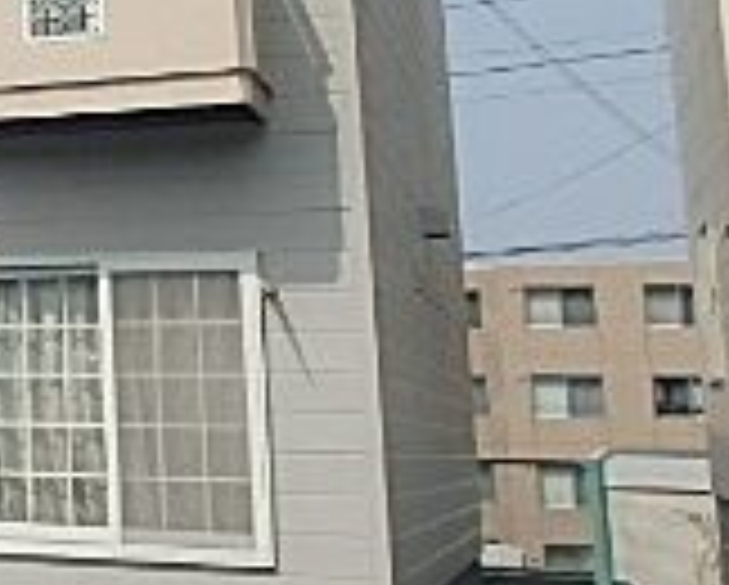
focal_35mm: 81
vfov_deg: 18.8
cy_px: 104
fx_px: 1750
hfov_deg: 18.2
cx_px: -608
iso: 125
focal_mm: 3.7
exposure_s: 1/640
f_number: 6
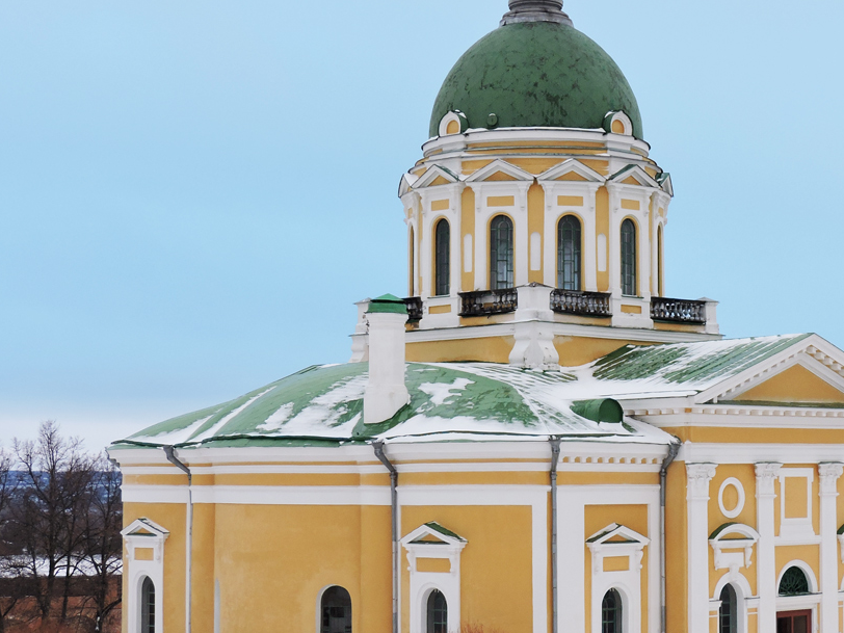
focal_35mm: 81
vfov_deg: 18.2
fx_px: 1975
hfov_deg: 24.0
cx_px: 572
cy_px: 304
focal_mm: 8.4
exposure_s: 1/250
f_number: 3.5
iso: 100
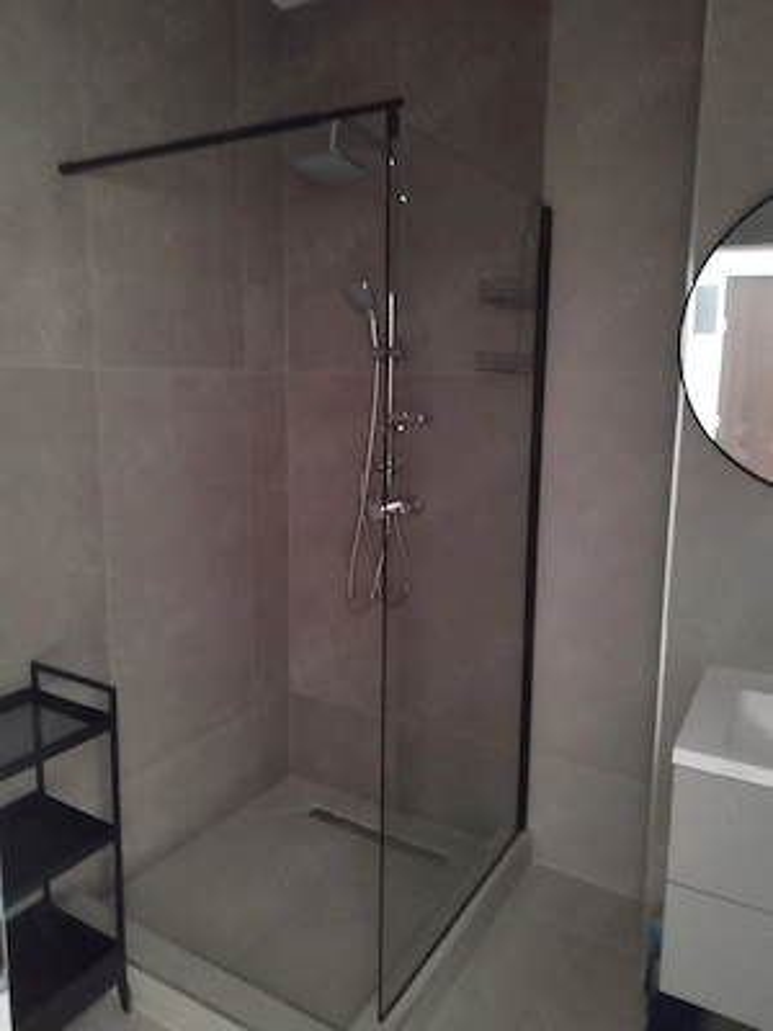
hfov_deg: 56.8
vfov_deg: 71.6
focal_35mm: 24
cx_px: 386
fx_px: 715
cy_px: 516
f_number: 1.89
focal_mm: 5.89
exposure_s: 1/14.3
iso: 2700
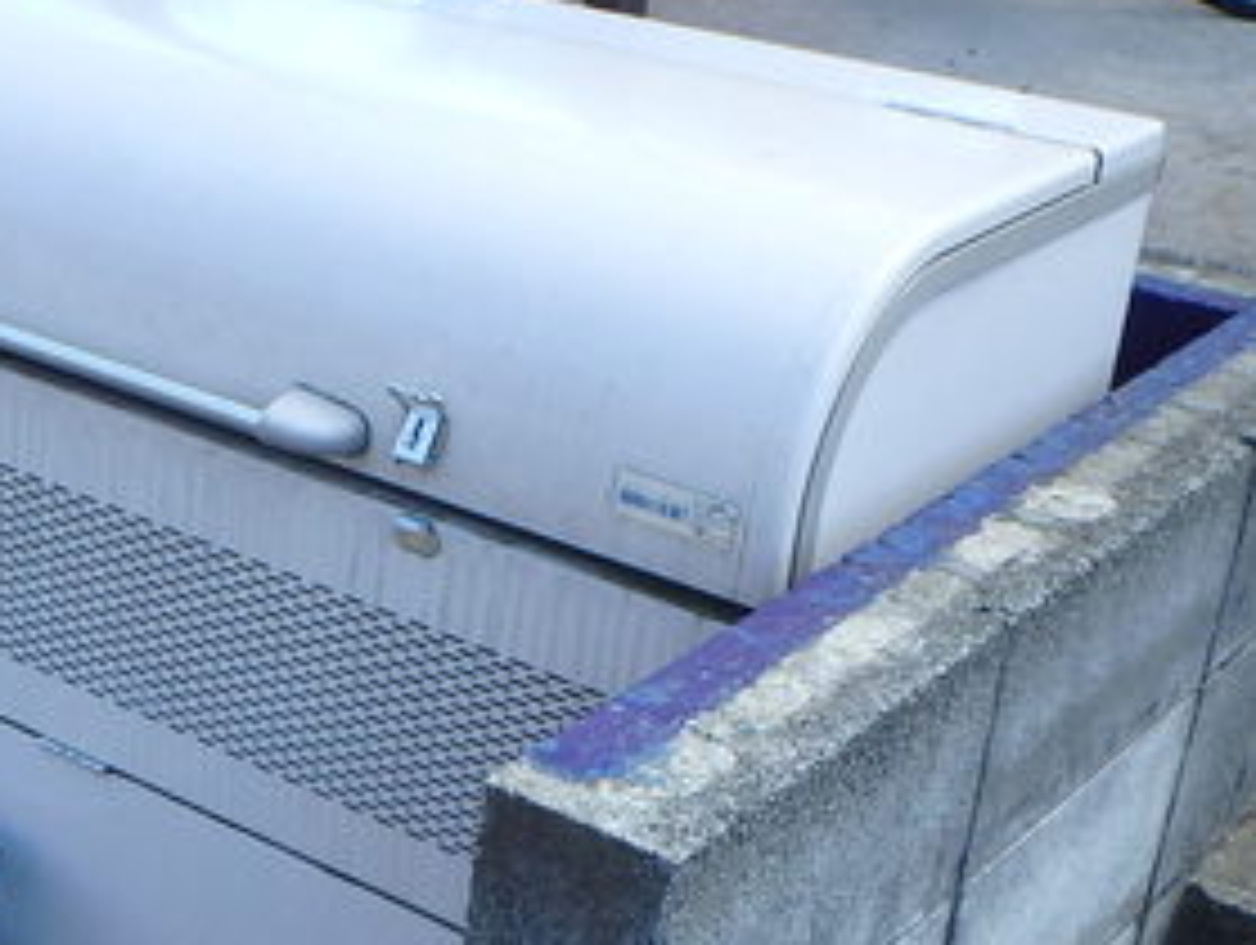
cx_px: 90
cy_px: 698
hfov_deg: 26.3
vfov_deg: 20.6
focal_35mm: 71
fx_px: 2579
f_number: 4.7
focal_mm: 5.6
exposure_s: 1/100
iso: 125
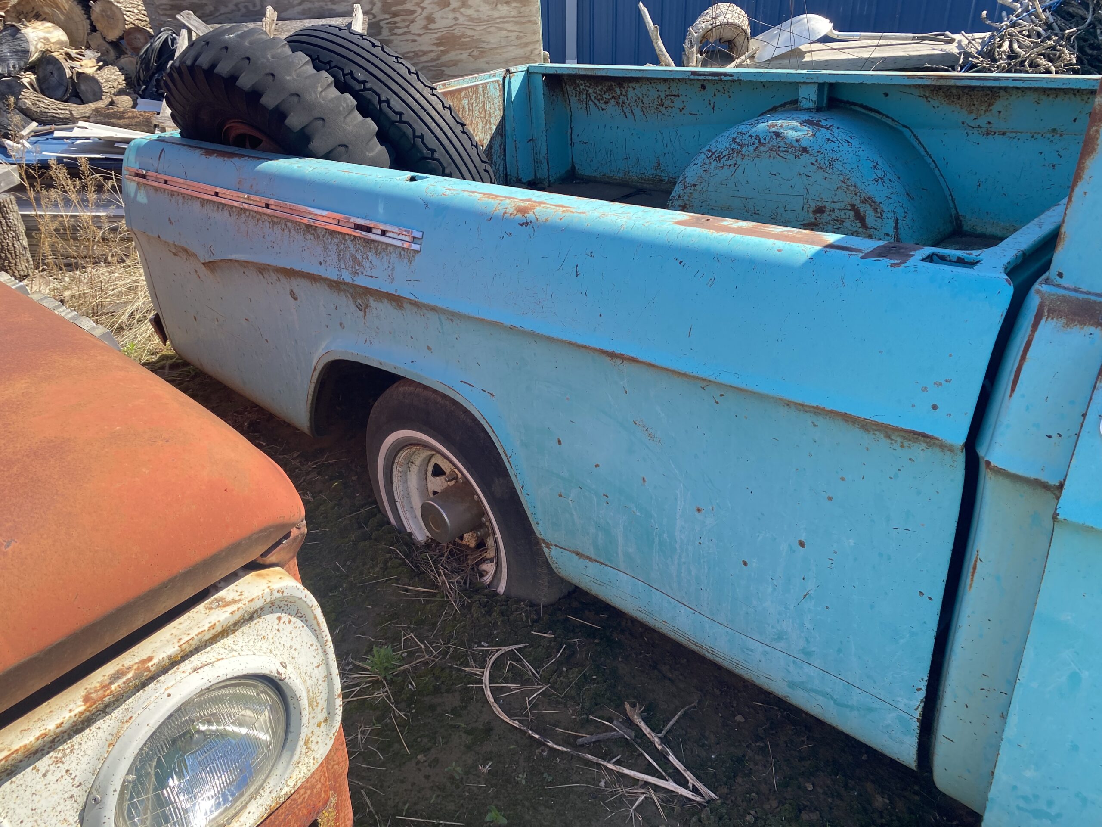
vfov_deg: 53.1
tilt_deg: -29.6
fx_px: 828
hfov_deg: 67.3
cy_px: 414
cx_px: 551
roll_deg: +2.3
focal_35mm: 26
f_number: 1.8
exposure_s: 1/799
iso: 32
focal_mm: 4.25
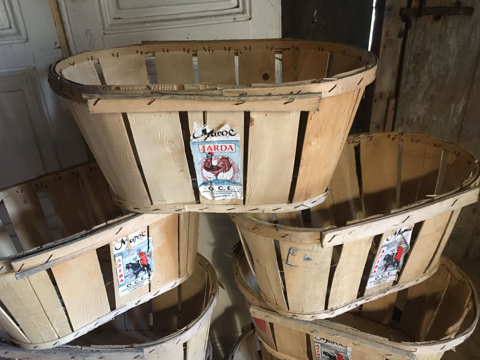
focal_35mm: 29
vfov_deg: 48.2
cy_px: 180
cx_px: 240
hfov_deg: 61.7
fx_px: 402
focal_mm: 4.15
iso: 200
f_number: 2.2
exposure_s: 1/17
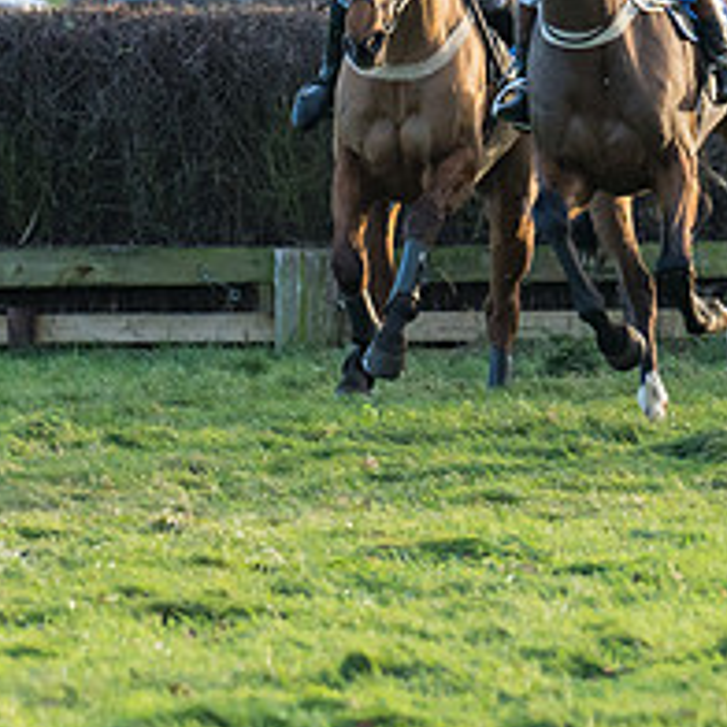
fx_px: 22145
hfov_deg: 1.9
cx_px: 833
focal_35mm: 932
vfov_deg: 1.9
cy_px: -76
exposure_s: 1/1000
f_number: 4
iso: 800
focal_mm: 182
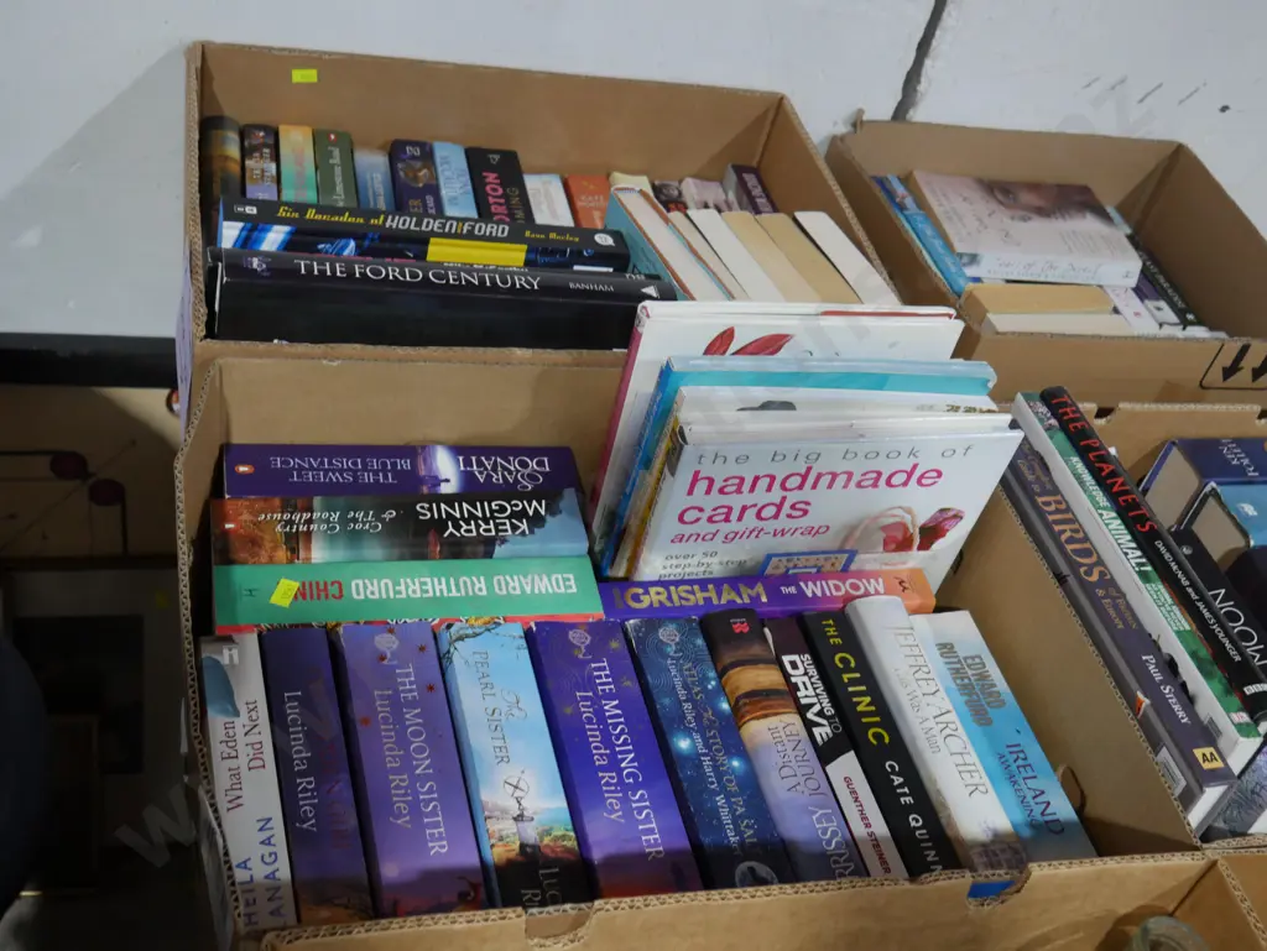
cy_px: 476
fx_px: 1465
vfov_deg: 36.0
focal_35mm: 40
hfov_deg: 46.8
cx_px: 634
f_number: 4.4
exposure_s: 1/60
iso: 1000
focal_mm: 20
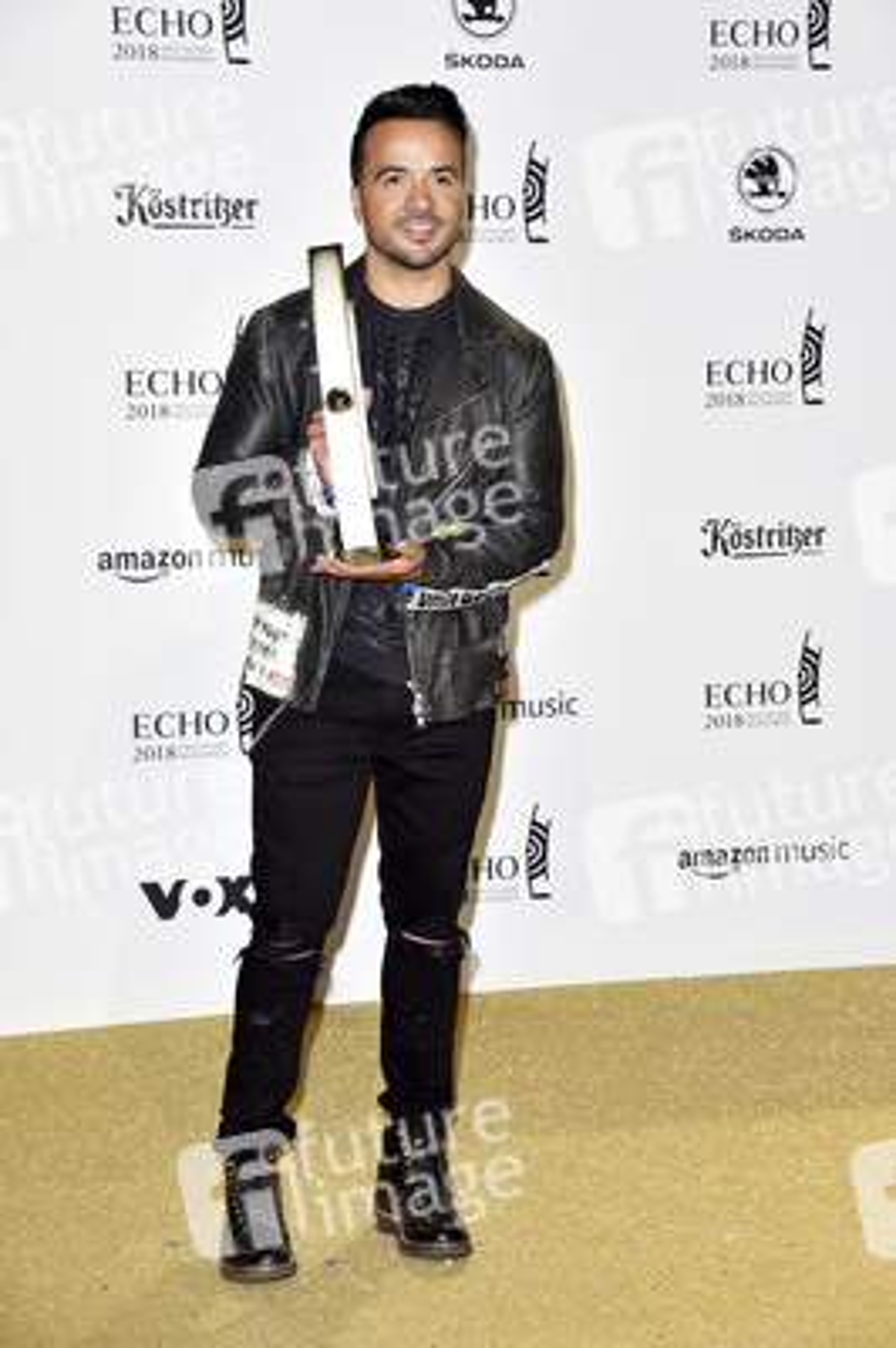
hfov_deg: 18.2
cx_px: 448
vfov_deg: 27.0
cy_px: 674
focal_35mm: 75
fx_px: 2805
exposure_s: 1/160
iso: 1250
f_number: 6.3
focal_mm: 75
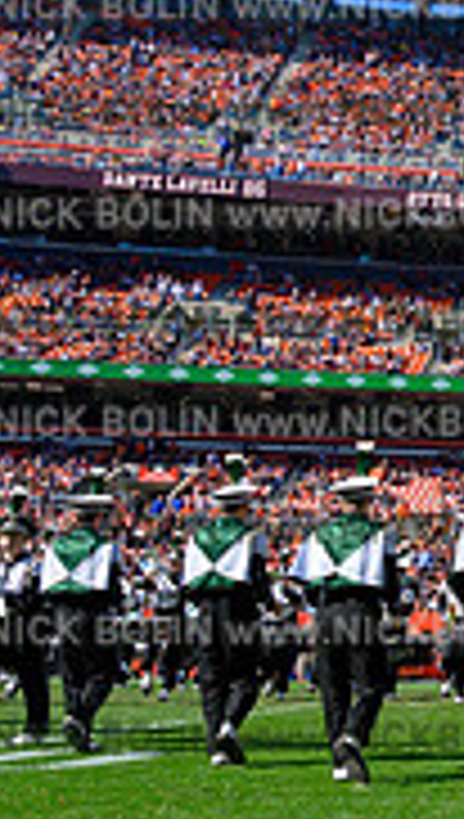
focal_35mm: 80
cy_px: 425
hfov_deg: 12.7
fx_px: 1742
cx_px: 1009
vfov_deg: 26.5
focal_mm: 24
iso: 1000
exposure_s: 1/3200
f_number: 8
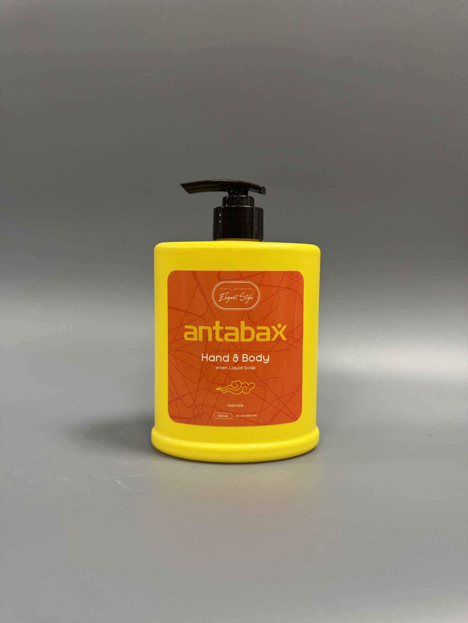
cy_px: 312
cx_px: 234
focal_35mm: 24
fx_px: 433
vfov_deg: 71.6
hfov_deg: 56.8
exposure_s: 1/50
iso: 160
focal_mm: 6.76
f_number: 1.78
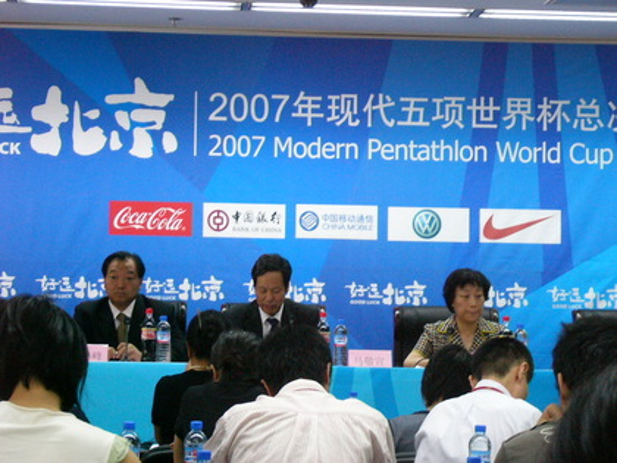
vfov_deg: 14.1
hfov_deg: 18.7
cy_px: 232
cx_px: 308
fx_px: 1872
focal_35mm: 105
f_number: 4.9
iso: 400
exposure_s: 1/25
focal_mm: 17.4
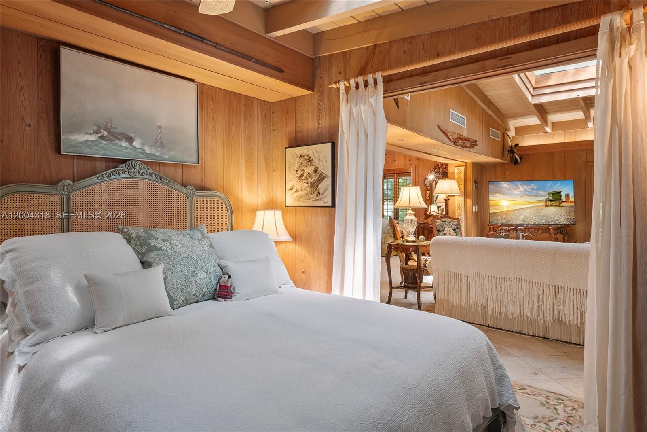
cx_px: 324
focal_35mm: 21
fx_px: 378
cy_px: 216
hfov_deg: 81.2
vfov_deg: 59.5
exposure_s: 1/2
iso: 640
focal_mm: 21
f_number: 8
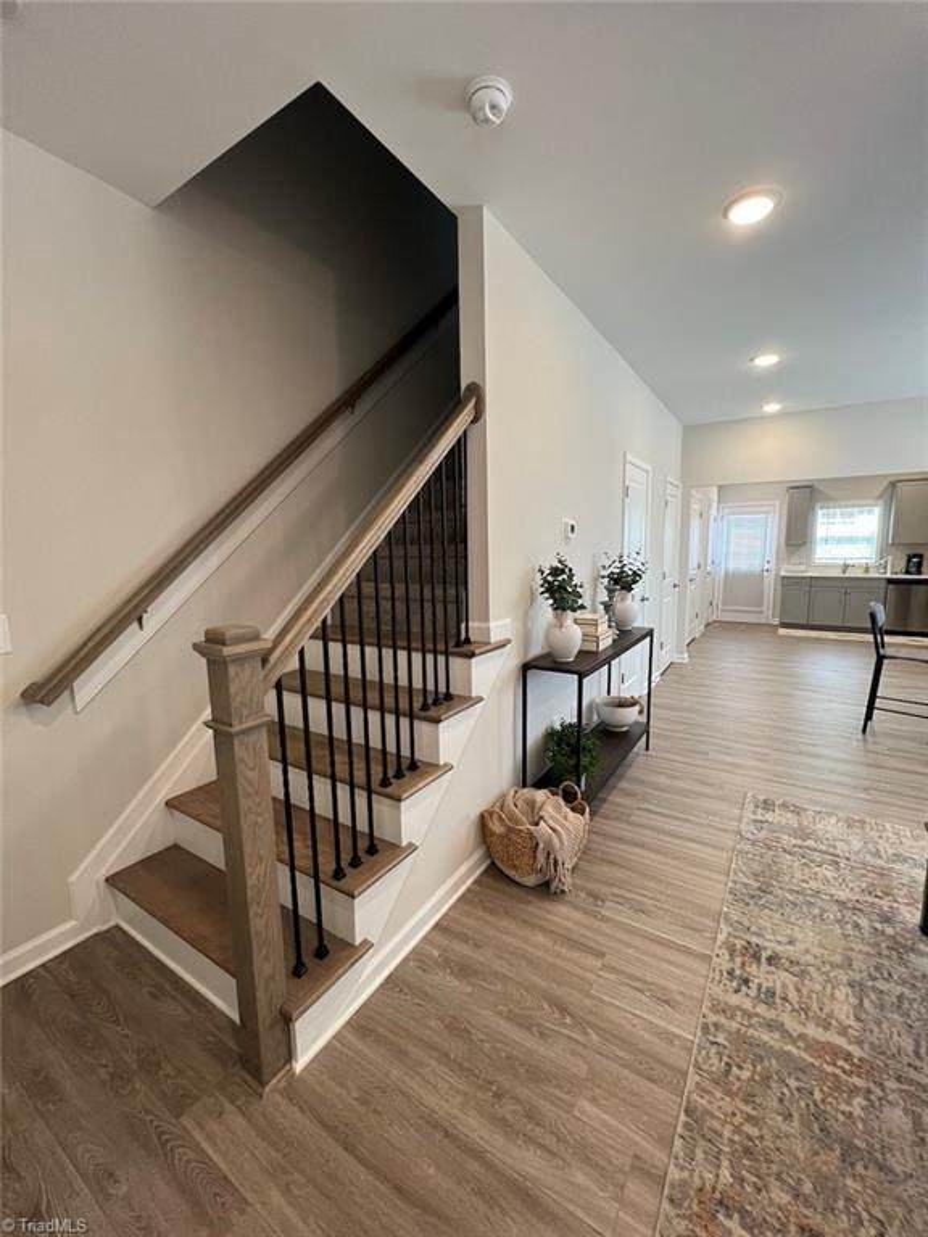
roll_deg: +1.4
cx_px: 464
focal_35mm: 13
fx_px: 465
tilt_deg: -7.5
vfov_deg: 106.2
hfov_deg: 89.9
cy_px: 618
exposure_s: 1/120
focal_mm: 1.57
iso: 200
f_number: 1.8
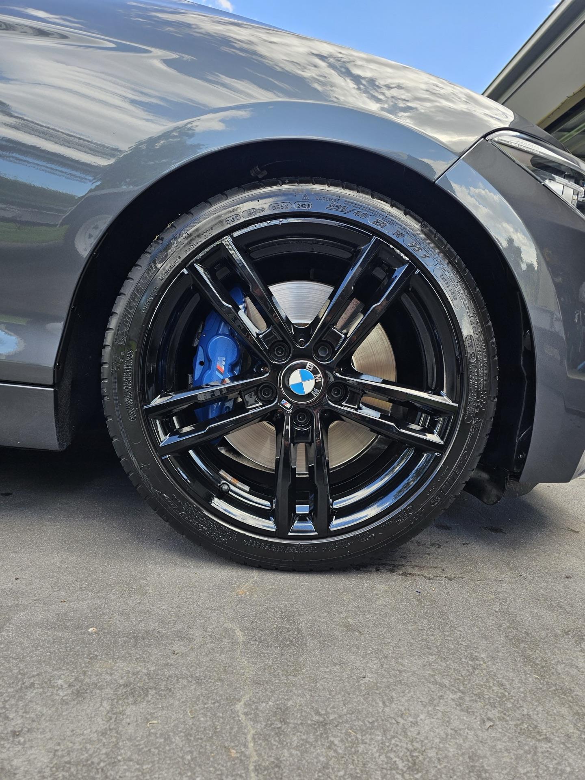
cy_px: 390
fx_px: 518
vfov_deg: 73.9
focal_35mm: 23
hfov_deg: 58.9
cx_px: 292
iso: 12
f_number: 1.7
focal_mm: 6.3
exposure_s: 1/100
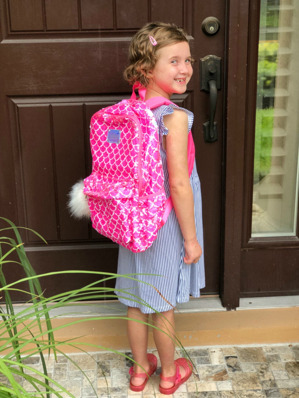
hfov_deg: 25.7
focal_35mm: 57
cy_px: 199
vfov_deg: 33.8
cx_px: 150
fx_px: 656
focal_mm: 6.6
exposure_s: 1/60
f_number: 2.8
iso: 25
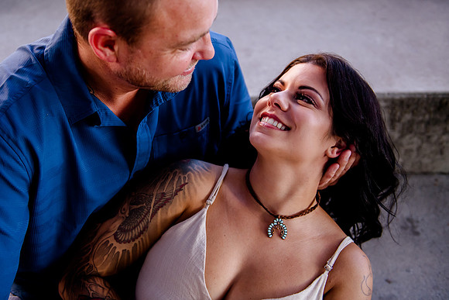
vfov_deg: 29.2
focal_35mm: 46
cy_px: 127
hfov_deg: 42.5
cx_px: 177
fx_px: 575
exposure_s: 1/500
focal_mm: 38
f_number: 2.8
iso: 640
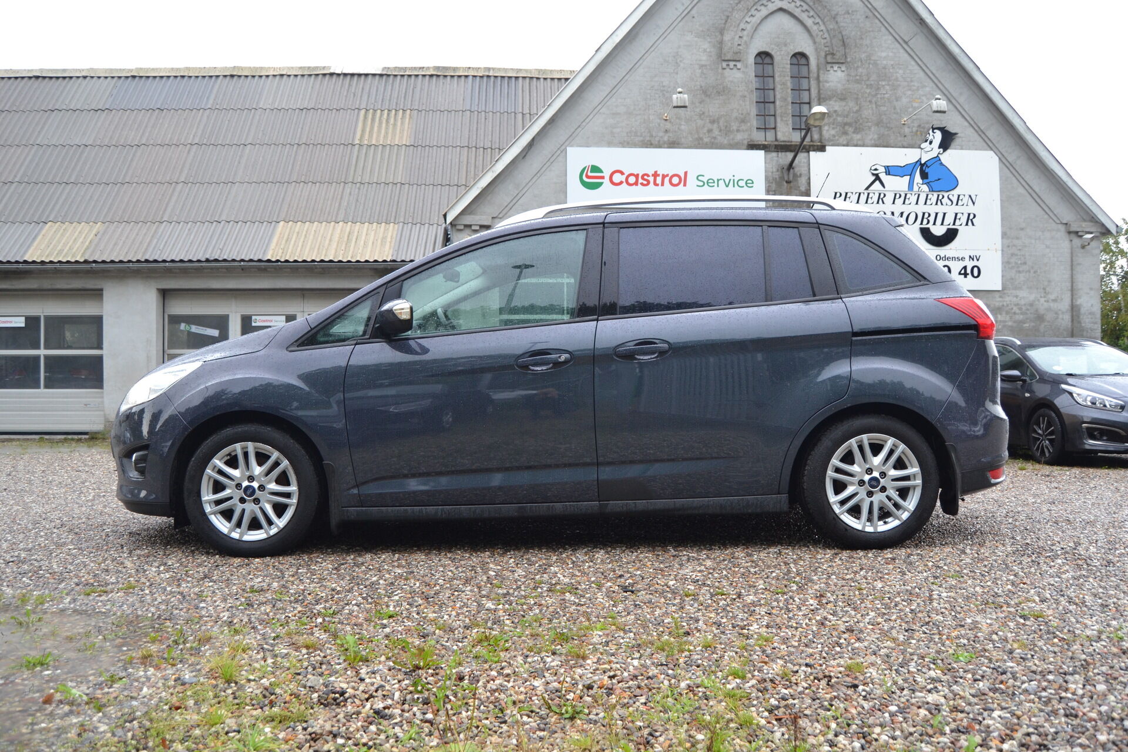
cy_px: 376
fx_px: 846
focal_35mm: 27
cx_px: 564
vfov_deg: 47.9
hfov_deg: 67.4
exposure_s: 1/100
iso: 400
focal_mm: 18
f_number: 5
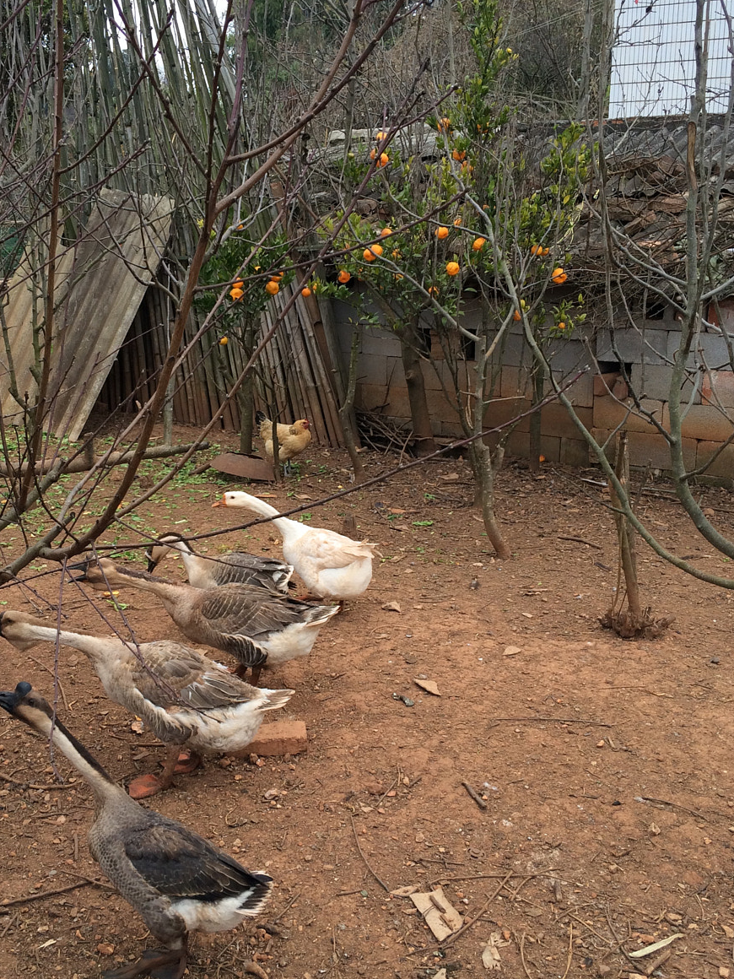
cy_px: 461
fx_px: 1131
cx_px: 301
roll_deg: +0.3
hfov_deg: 35.9
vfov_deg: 46.8
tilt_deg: -13.7
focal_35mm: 40
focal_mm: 4.15
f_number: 2.2
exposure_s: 1/193
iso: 32
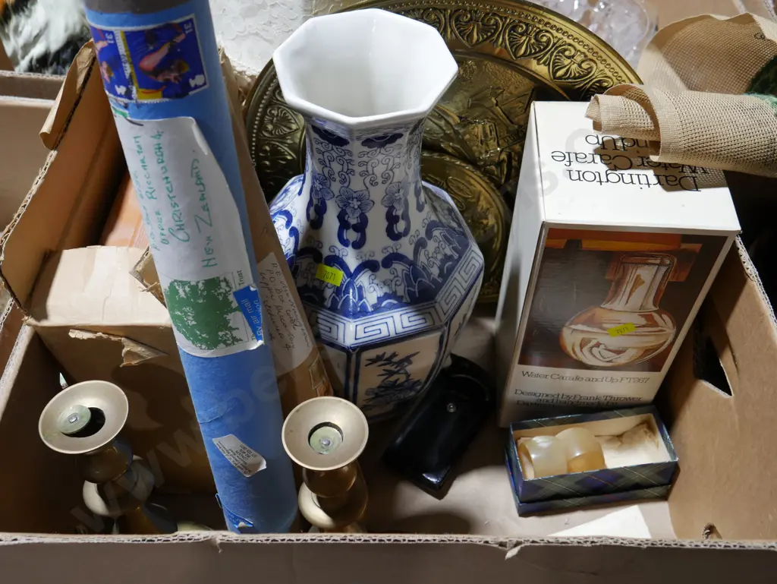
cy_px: 292
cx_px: 388
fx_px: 764
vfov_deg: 41.8
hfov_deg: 53.9
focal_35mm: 34
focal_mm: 17
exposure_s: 1/60
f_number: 4.5
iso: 500
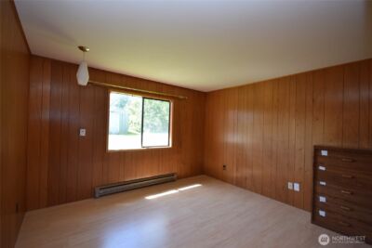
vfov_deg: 77.4
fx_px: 155
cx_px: 186
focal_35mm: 15
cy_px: 124
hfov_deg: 100.4
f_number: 5
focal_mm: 10
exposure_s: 1/100
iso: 400
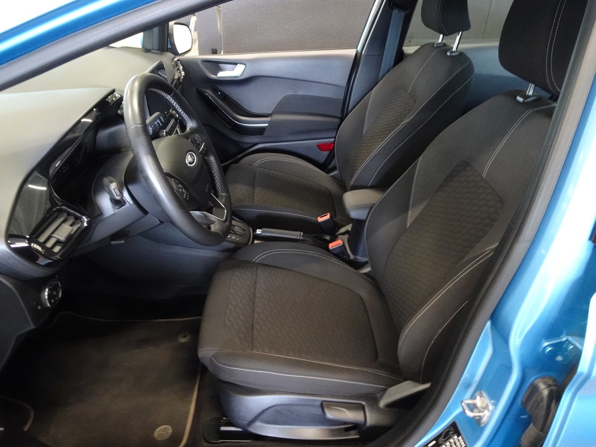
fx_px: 413
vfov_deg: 56.8
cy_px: 224
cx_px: 298
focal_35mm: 24
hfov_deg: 71.6
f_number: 3.5
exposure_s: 1/10
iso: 800
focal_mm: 4.25
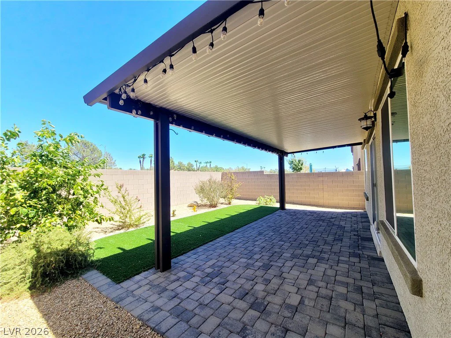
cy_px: 169
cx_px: 226
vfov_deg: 89.9
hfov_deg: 106.2
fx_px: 169
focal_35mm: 13
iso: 50
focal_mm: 2.2
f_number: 2.2
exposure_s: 1/769
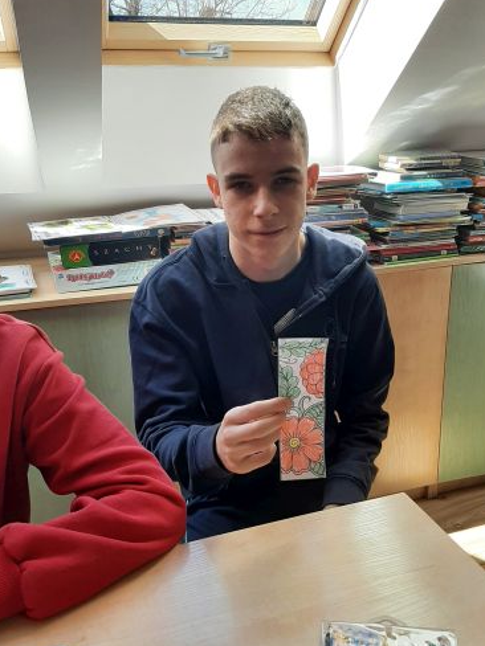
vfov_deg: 56.8
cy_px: 336
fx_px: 598
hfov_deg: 44.1
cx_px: 272
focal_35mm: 32
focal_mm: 3.93
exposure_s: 1/139
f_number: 1.7
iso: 40
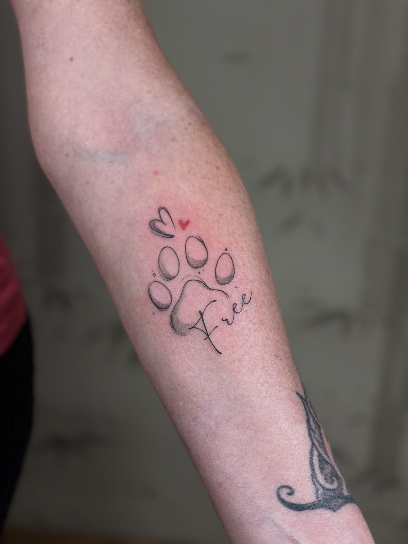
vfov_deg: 36.8
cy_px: 272
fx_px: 817
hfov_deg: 28.0
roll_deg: -2.9
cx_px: 204
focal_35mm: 52
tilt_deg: -20.8
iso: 50
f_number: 2
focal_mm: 6
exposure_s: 1/100
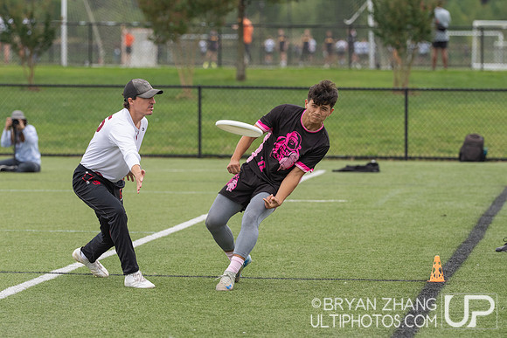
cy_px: 243
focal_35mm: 244
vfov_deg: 5.6
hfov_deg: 8.4
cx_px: 272
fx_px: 3433
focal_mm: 165
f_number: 4
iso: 500
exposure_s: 1/2000
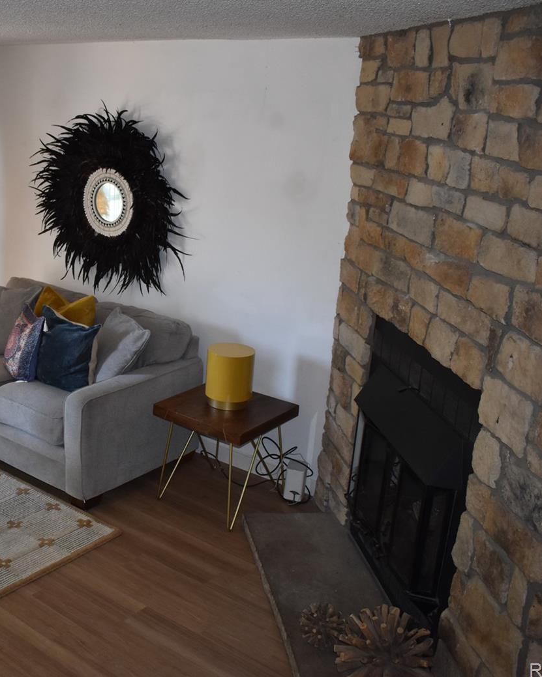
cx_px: 113
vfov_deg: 46.8
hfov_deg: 37.0
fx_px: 782
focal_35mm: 39
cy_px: 337
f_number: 4
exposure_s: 1/200
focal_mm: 18
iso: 800
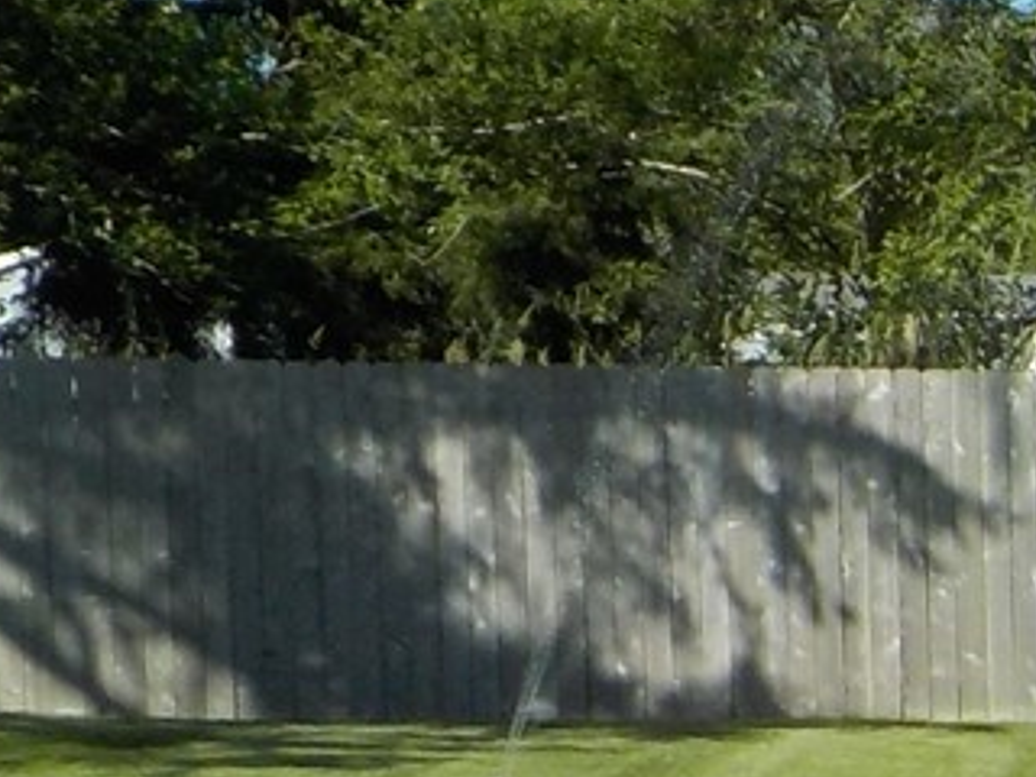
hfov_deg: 11.7
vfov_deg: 9.8
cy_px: 913
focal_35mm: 150
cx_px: 2127
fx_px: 4489
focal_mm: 4.1
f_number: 3.3
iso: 125
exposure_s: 1/1250
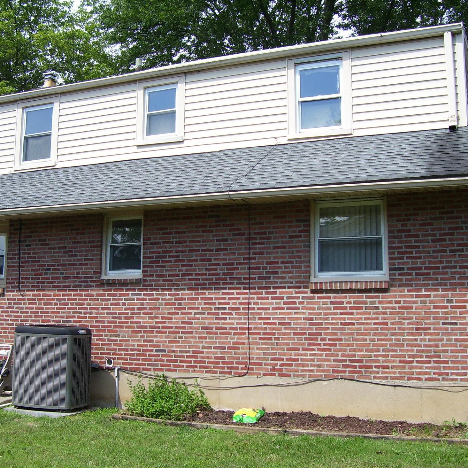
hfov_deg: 40.0
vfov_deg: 40.0
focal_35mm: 42
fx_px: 642
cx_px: 227
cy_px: 234
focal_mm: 5.6
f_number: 2.7
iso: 80
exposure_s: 1/750
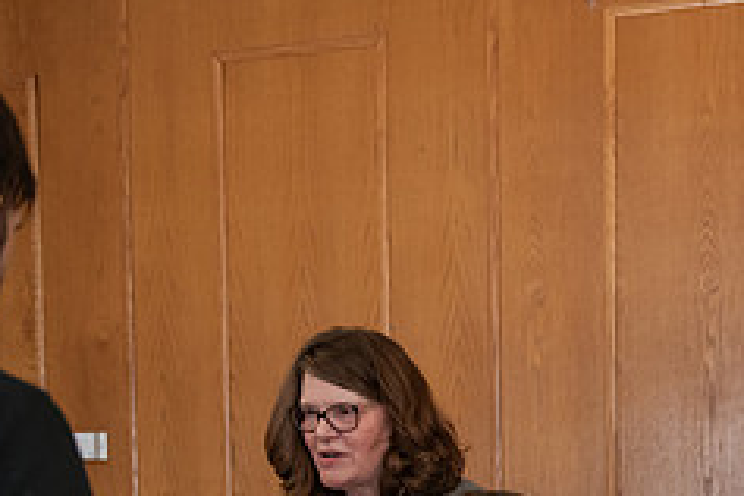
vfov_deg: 18.2
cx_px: 801
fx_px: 1467
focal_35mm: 71
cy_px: 601
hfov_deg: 26.4
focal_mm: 29
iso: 1000
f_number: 3.2
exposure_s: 1/125
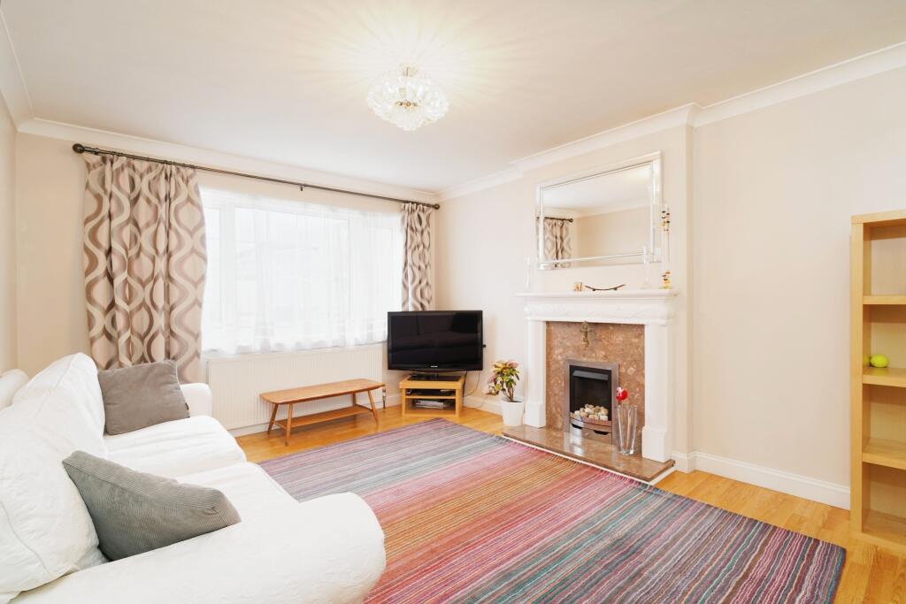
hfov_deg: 96.7
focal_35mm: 16
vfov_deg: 73.8
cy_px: 302
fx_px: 403
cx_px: 453
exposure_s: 1/3
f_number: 8
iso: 160
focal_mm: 16
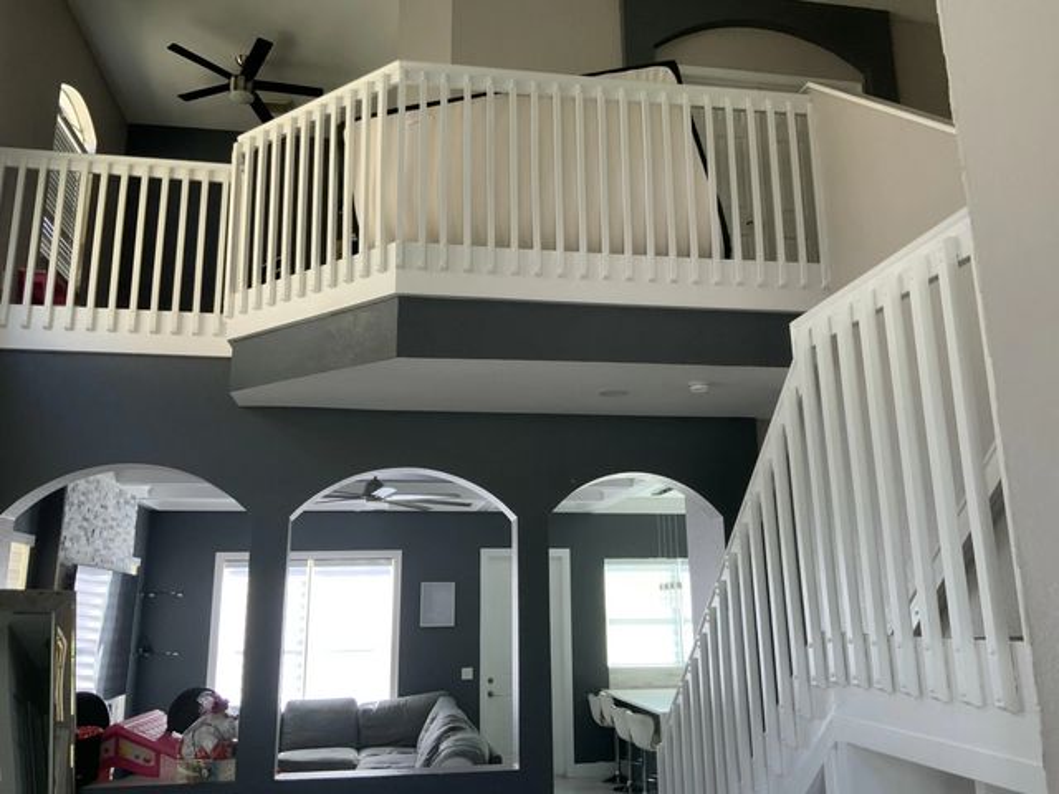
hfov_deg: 61.7
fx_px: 887
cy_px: 397
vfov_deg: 48.2
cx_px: 530
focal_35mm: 29
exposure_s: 1/122
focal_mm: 3
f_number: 1.8
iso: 50
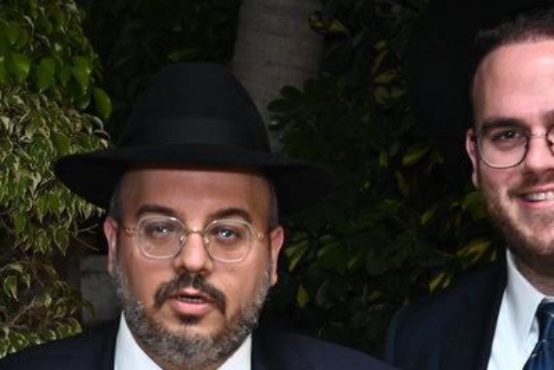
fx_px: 2263
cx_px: 197
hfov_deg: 13.9
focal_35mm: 147
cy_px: 398
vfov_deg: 9.3
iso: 1250
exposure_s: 1/200
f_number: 4
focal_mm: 42
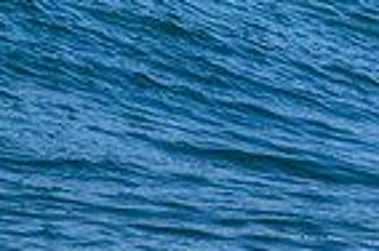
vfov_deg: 0.4
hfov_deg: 0.6
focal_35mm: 3720
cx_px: 873
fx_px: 39076
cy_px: -247
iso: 2000
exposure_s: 1/2000
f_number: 11
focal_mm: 800
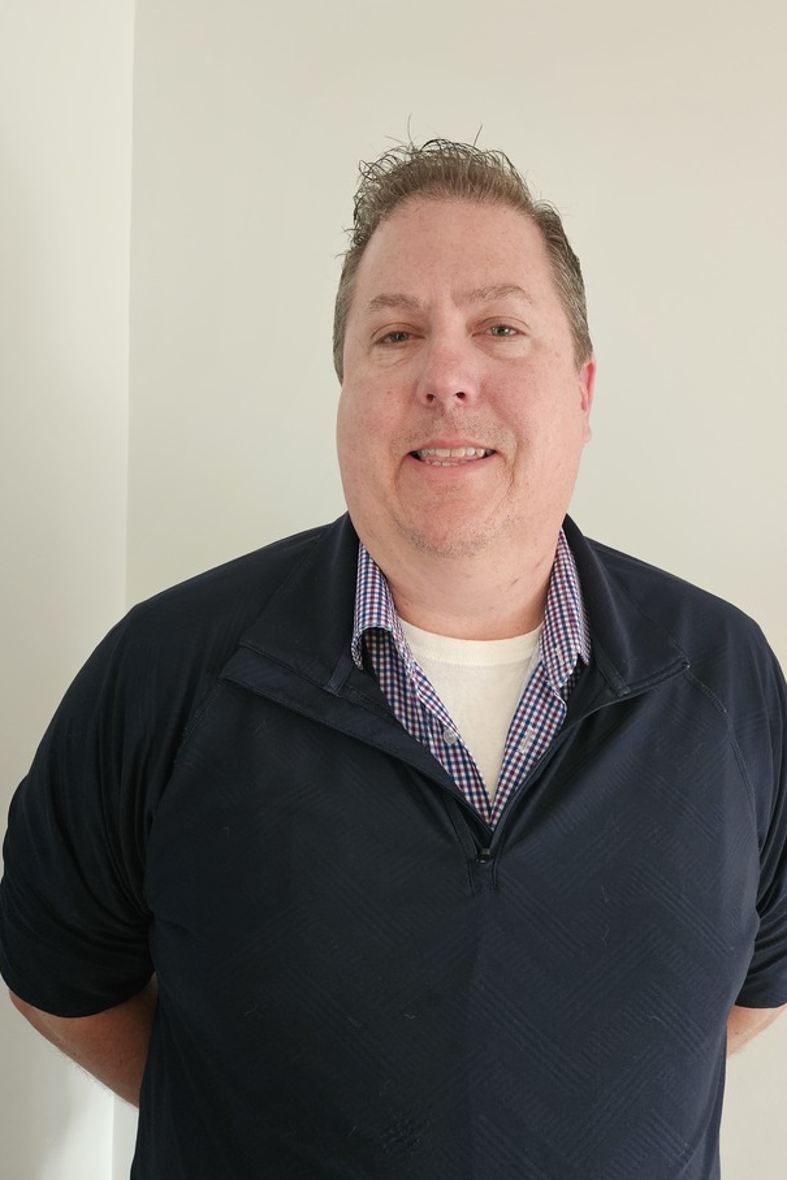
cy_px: 595
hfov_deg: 47.8
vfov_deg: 67.4
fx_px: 885
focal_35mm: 27
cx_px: 444
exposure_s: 1/60
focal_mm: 5.4
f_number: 1.8
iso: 800
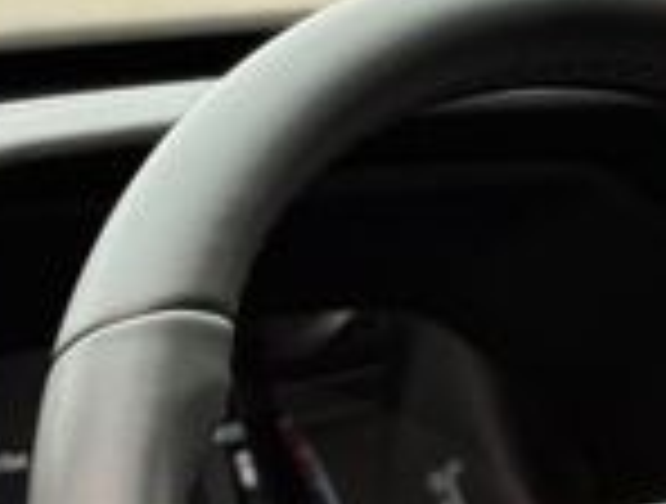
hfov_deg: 12.6
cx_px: 846
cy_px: 693
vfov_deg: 9.6
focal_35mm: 152
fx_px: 2934
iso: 125
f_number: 1.78
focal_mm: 6.76
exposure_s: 1/242
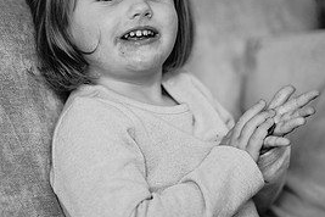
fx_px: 1291
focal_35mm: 143
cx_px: 160
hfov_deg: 14.3
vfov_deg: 9.6
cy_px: 93
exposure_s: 1/160
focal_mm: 85
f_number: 1.8
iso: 200
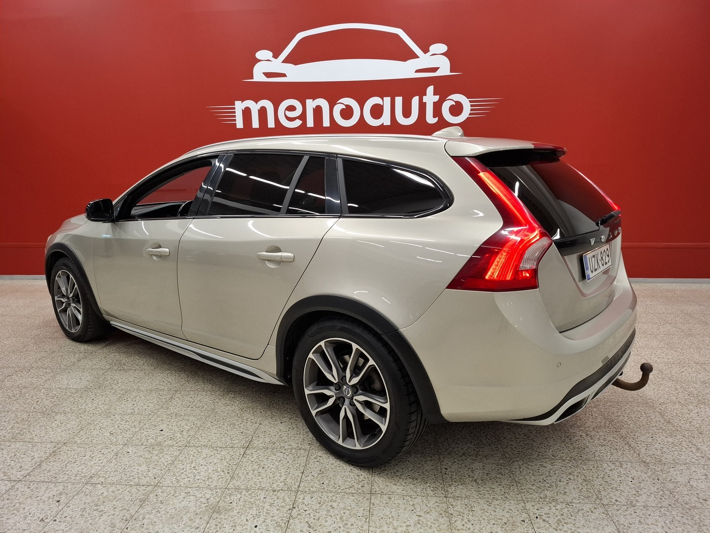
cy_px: 266
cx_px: 355
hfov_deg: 73.9
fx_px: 472
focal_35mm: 23
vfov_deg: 58.9
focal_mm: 5.54
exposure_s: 1/100
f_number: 1.8
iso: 125
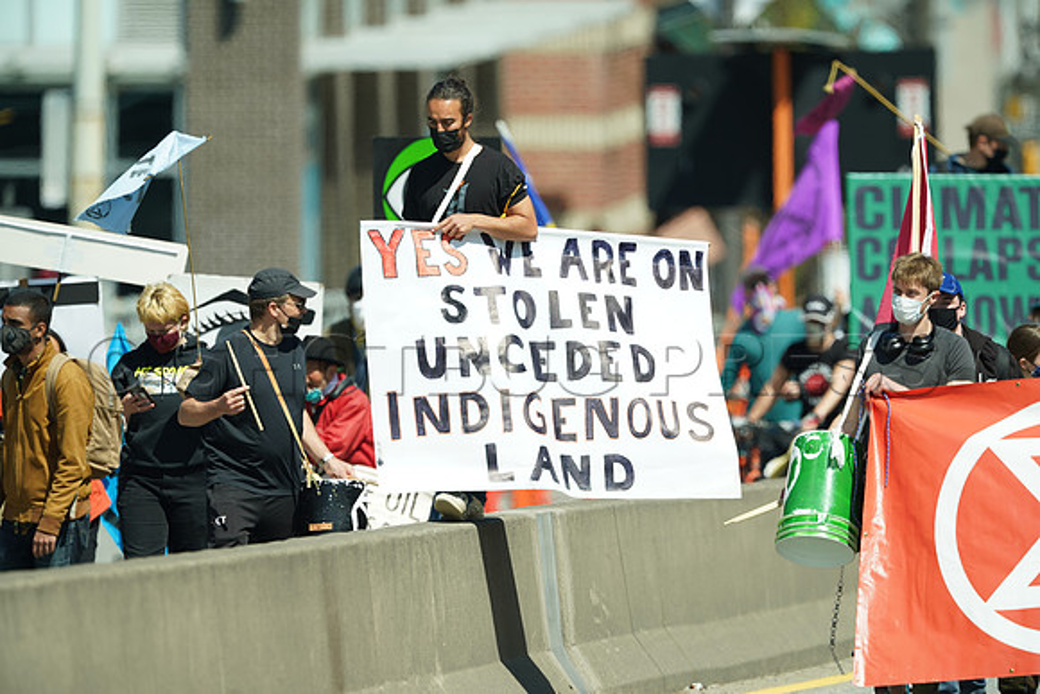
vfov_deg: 1.6
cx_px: 520
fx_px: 24271
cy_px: 347
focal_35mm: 840
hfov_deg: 2.5
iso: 100
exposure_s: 1/320
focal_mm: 840
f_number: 6.3
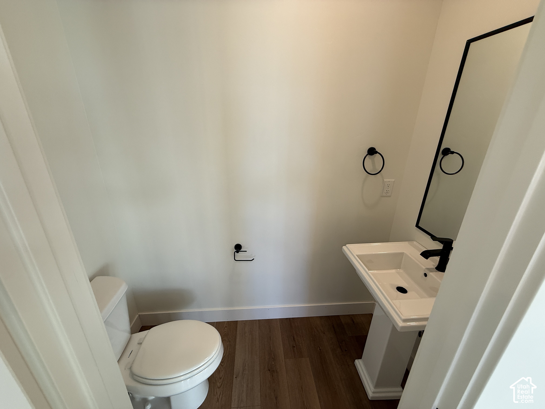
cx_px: 272
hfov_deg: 102.1
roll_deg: -0.9
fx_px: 220
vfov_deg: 85.7
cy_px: 204
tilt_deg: -20.2
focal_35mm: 14
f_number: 2.2
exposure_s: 1/120
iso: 100
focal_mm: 2.22
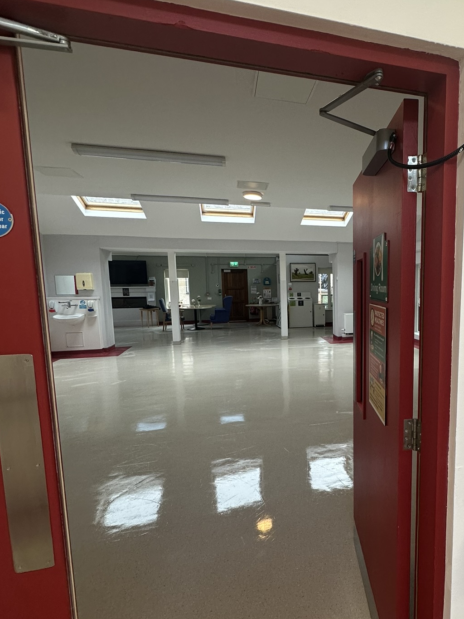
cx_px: 344
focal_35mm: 21
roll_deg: -0.5
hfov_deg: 60.2
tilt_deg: -7.3
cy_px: 327
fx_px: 375
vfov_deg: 78.9
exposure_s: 1/100
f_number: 2.2
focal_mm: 2.22
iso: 125
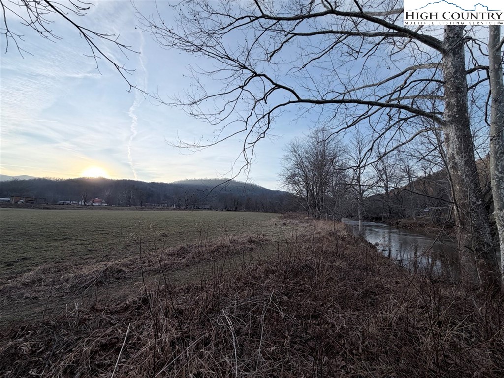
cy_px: 189
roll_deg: -1.5
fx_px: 204
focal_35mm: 14
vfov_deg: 85.7
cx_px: 252
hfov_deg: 102.1
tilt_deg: +5.7
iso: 40
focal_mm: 2.22
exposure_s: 1/770
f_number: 2.2
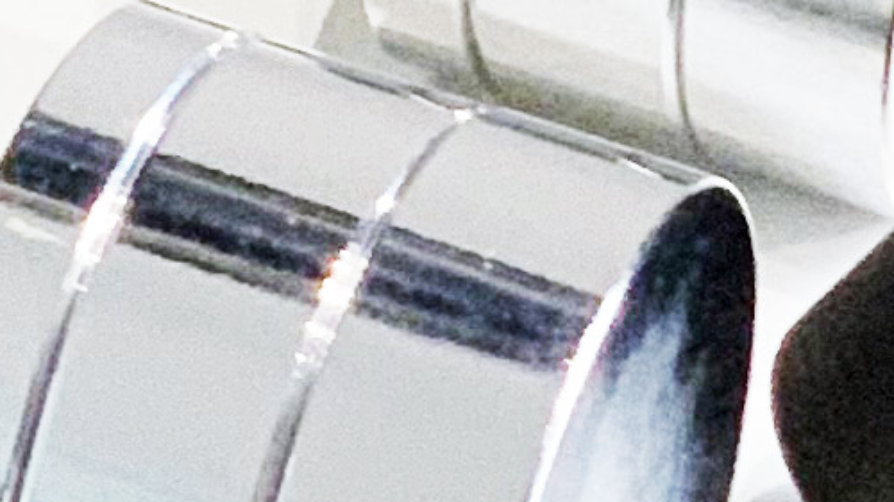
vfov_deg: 2.5
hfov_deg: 4.7
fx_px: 10831
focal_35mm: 457
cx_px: -291
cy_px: -1987
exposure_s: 1/60
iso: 160
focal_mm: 6
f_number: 2.4
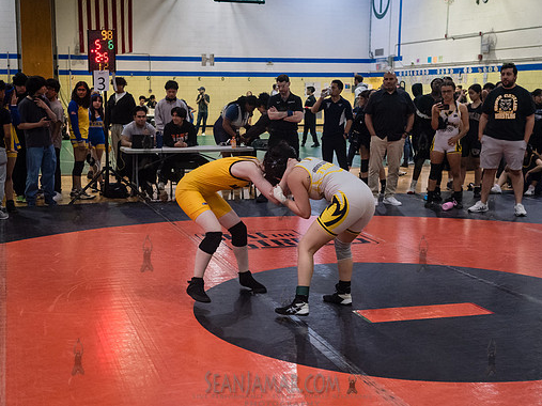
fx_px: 814
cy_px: 217
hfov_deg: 36.8
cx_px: 237
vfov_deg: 28.0
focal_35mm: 52
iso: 5000
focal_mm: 35
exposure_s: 1/400
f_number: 3.2
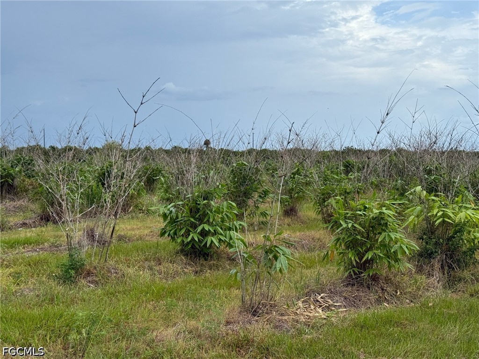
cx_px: 240
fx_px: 664
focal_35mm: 48
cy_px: 180
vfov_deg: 30.3
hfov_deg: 39.7
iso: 80
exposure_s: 1/4878
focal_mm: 6.76
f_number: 1.78
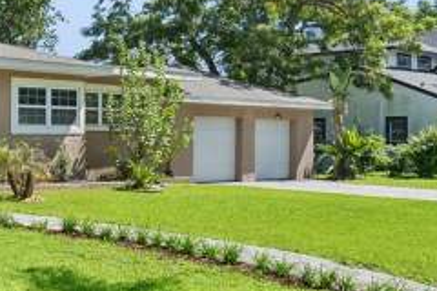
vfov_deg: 22.6
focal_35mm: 60
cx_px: 44
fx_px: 728
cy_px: 135
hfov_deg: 31.8
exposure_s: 1/25
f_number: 20
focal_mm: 18
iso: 100
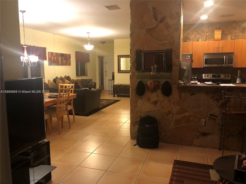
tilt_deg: -8.3
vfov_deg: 49.7
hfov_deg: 63.4
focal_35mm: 28
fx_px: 199
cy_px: 92
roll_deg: +0.5
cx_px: 123
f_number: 1.8
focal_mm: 4
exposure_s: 1/9
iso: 100
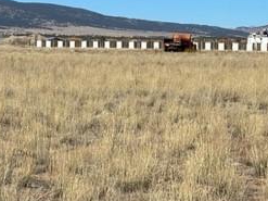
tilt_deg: -2.6
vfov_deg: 8.9
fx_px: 1285
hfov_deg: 11.8
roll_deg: -0.7
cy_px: 123
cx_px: 5
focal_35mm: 166
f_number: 2.2
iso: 20
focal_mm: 7.5
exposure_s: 1/2137
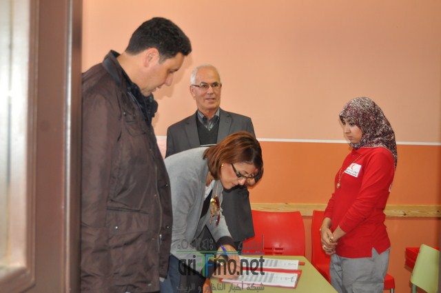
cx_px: 220
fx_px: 587
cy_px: 146
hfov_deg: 41.2
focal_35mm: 48
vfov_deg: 28.0
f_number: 4.5
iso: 800
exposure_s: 1/60
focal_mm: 32
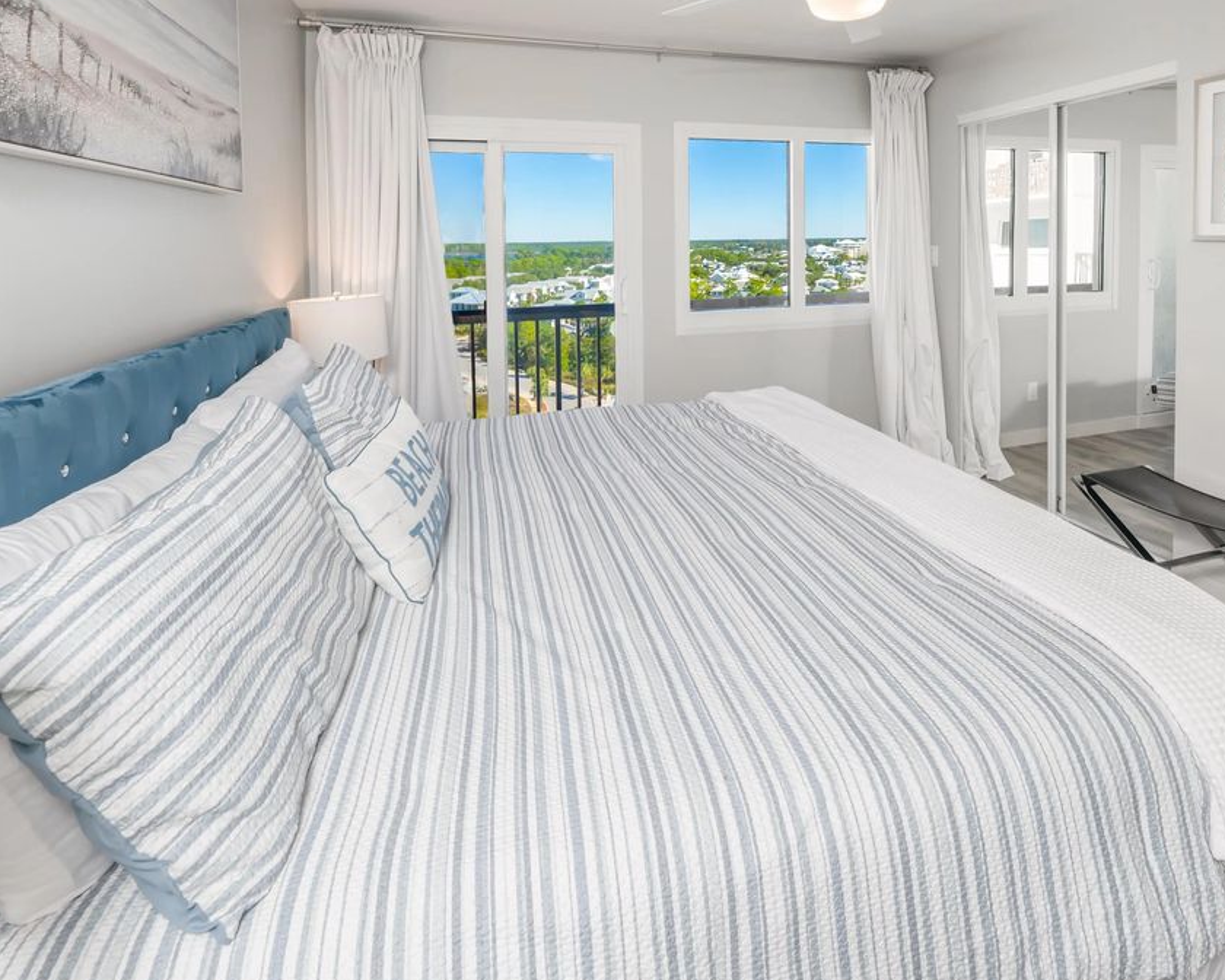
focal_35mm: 16
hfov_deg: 92.5
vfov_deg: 80.4
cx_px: 697
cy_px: 495
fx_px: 580
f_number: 9
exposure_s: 1/200
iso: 400
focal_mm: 14
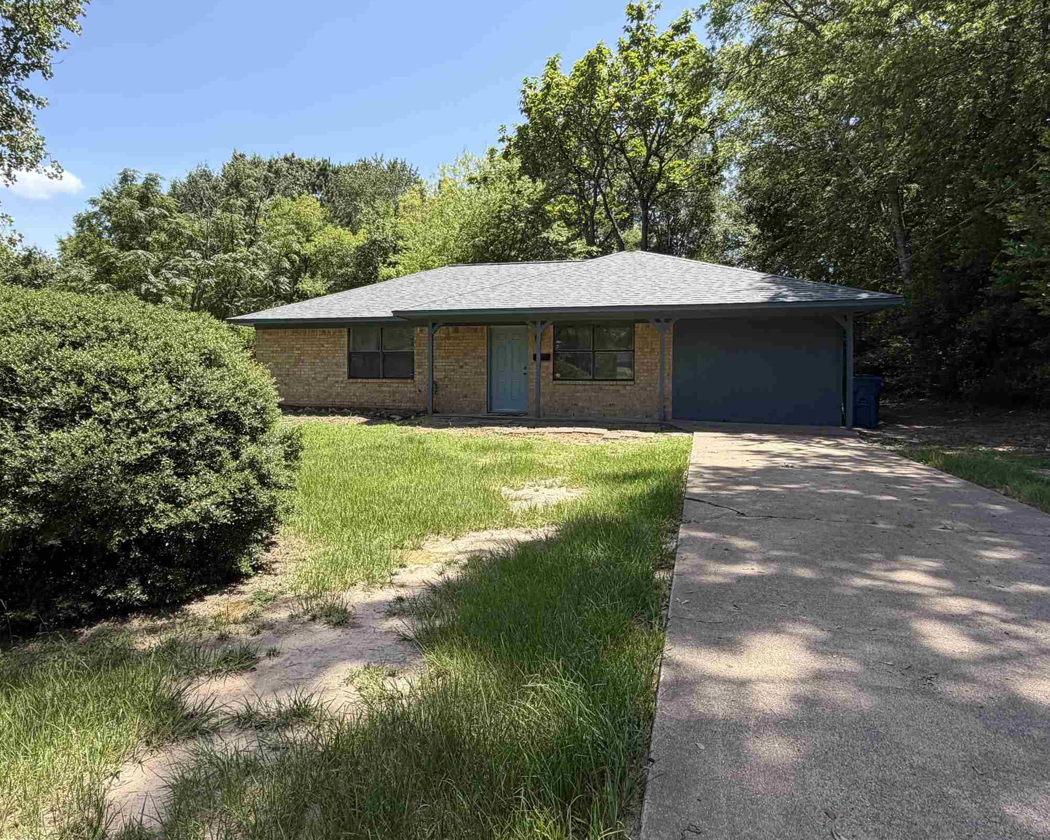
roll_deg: +1.4
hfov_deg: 77.4
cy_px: 383
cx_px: 474
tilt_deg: -1.0
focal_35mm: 21
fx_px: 653
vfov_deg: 65.4
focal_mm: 2.22
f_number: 2.2
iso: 40
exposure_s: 1/579
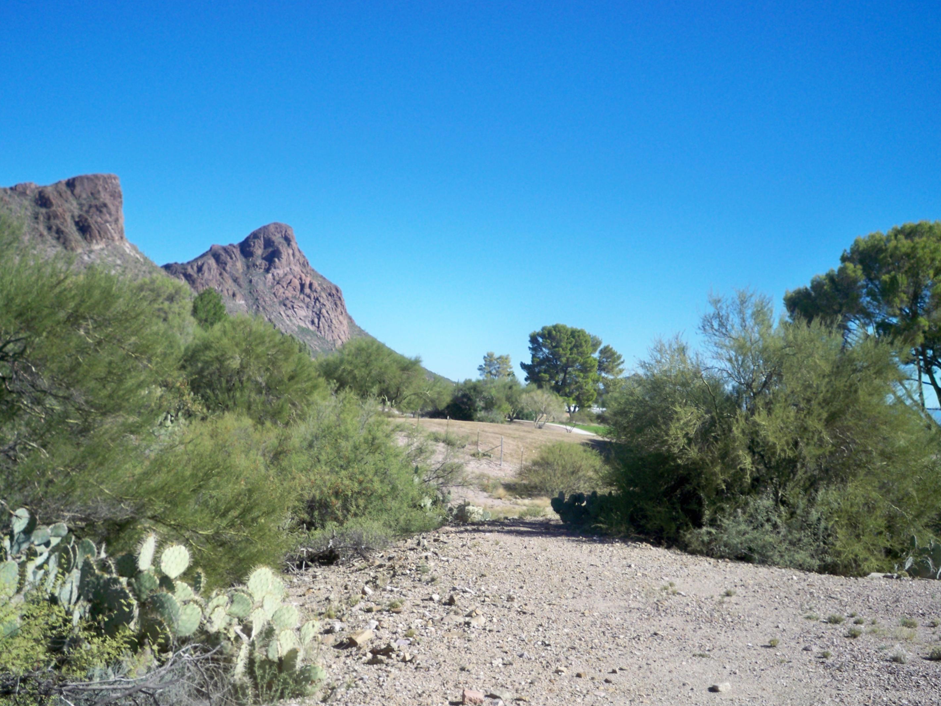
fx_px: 1006
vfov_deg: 38.7
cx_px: 444
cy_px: 351
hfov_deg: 50.1
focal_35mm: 37
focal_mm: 6.3
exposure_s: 1/400
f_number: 4.7
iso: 80
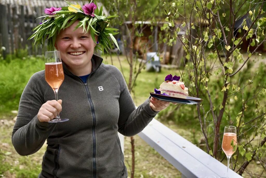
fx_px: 421
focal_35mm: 57
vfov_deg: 23.8
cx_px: 133
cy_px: 89
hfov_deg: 35.0
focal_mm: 38
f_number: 3.5
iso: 280
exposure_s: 1/1000
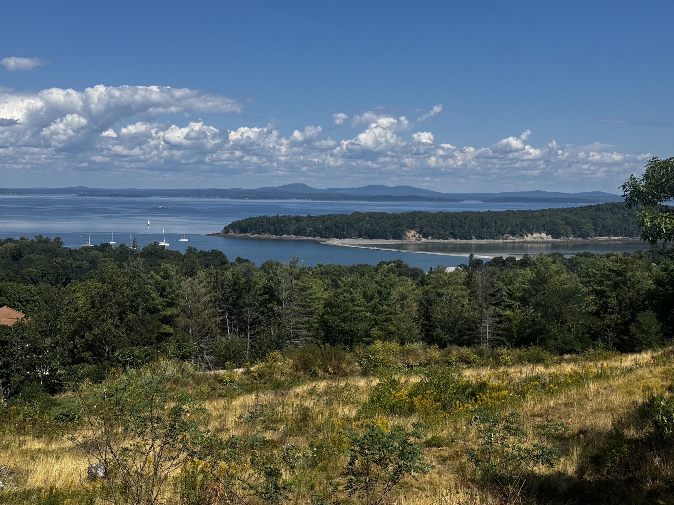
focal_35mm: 48
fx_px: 935
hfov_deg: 39.7
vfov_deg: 30.3
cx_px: 337
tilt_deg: -4.8
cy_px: 252
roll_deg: -1.0
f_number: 1.78
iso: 64
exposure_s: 1/7092
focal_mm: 6.76
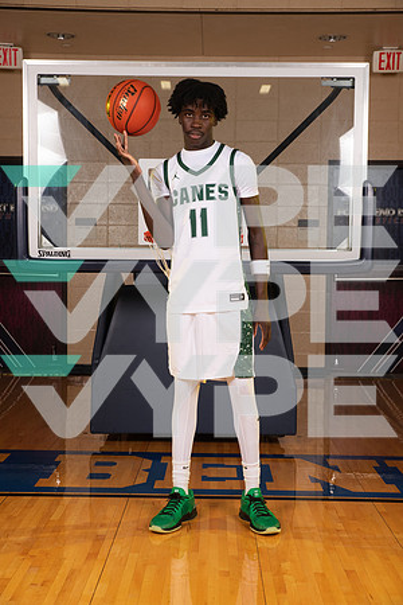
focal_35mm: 52
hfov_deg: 26.0
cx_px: 202
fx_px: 873
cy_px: 302
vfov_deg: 38.2
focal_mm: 52
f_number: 7.1
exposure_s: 1/320
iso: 320
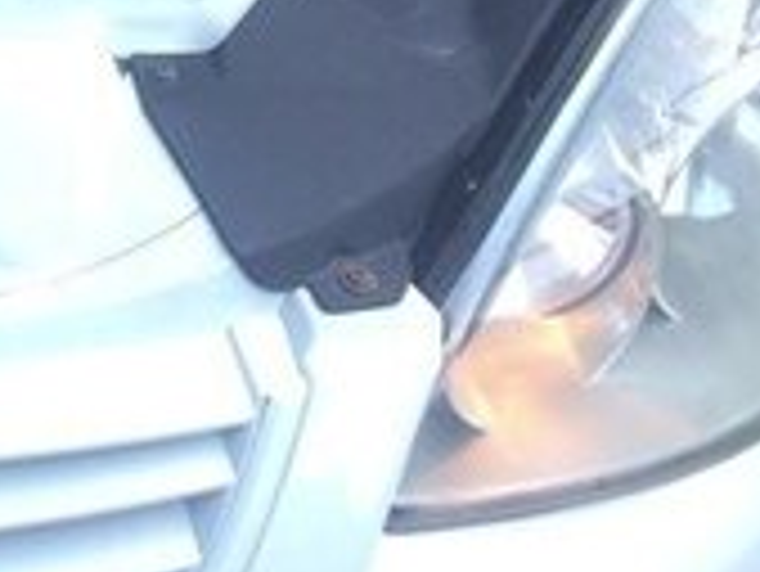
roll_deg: +0.0
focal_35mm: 113
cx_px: -616
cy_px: -426
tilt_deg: -28.6
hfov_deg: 15.1
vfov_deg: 12.1
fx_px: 2483
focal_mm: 4.15
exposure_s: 1/100
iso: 40
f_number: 2.2
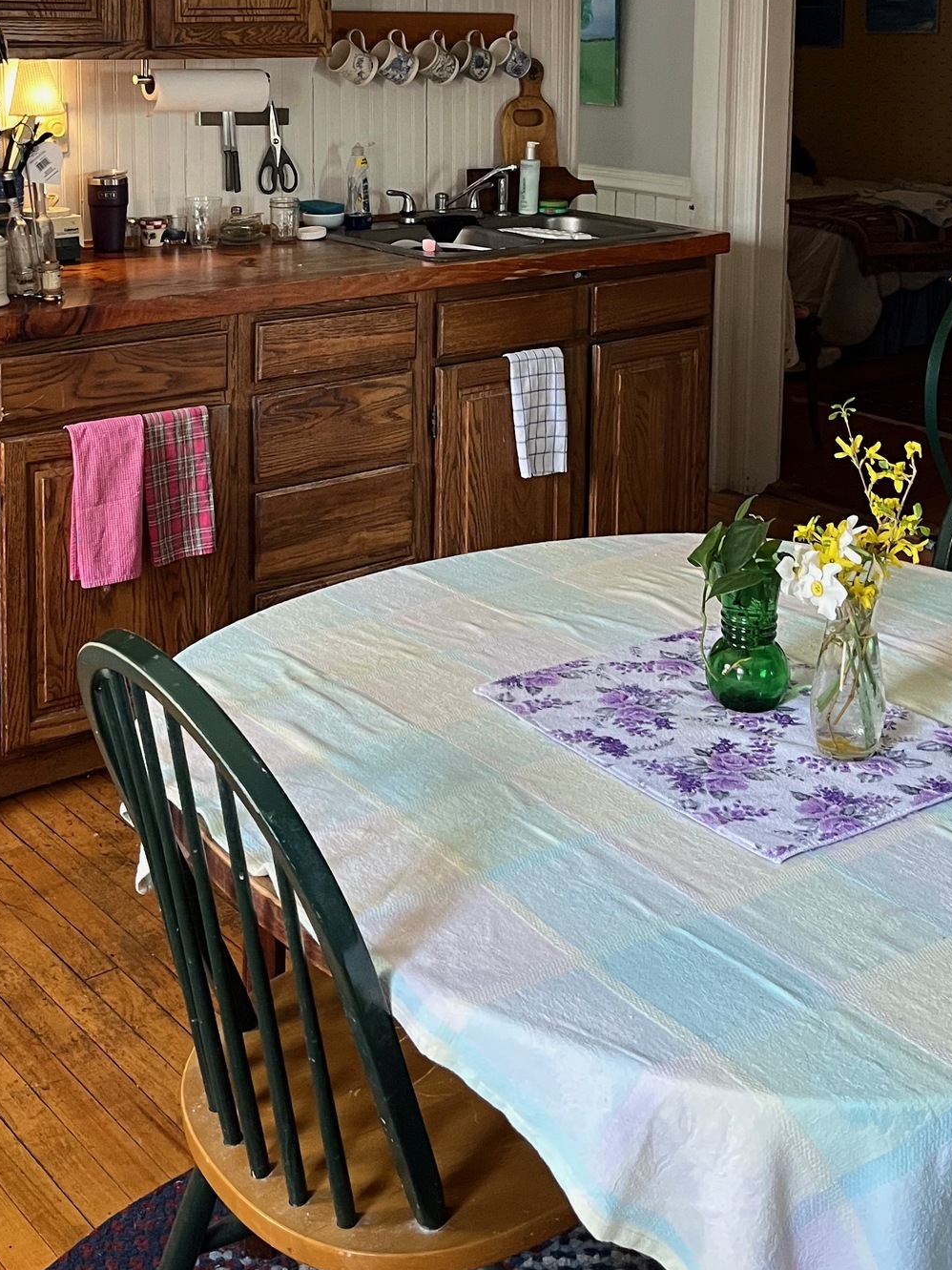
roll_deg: -0.3
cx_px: 392
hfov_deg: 32.1
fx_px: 1650
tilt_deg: -6.5
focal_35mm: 45
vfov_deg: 40.0
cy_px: 218
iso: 400
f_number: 1.6
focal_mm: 5.1
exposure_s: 1/60
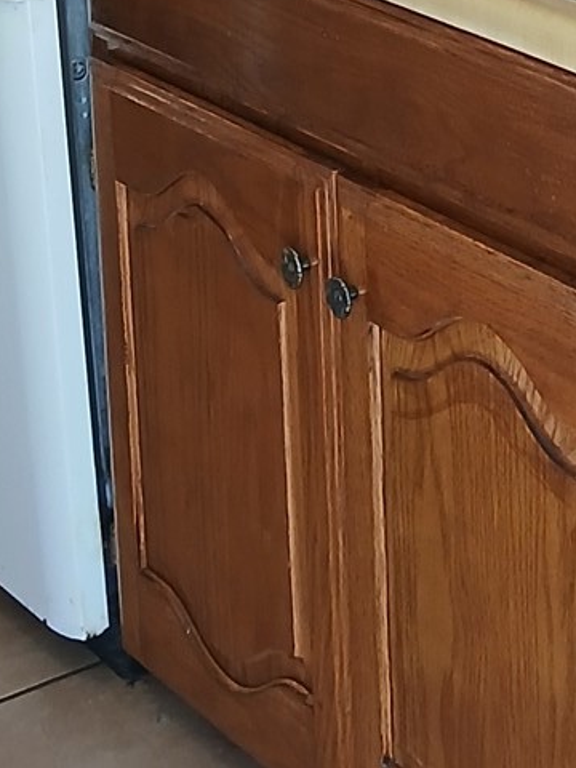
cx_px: 910
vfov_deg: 16.6
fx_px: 2463
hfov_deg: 12.6
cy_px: -254
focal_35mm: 111
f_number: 1.8
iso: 200
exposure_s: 1/60
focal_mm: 3.98
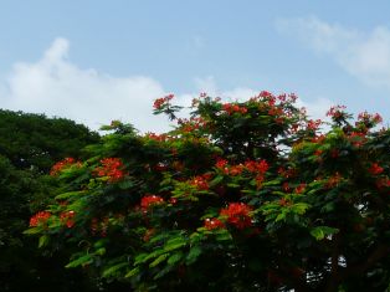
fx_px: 833
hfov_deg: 25.1
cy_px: 312
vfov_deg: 19.2
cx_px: 388
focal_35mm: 74
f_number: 6.3
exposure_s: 1/500
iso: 100
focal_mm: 4.7
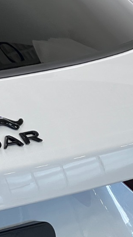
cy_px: 143
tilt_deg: -10.4
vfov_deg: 8.8
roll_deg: -0.9
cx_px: -59
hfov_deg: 4.9
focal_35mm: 244
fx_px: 1531
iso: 160
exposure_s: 1/120
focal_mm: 9
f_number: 2.8
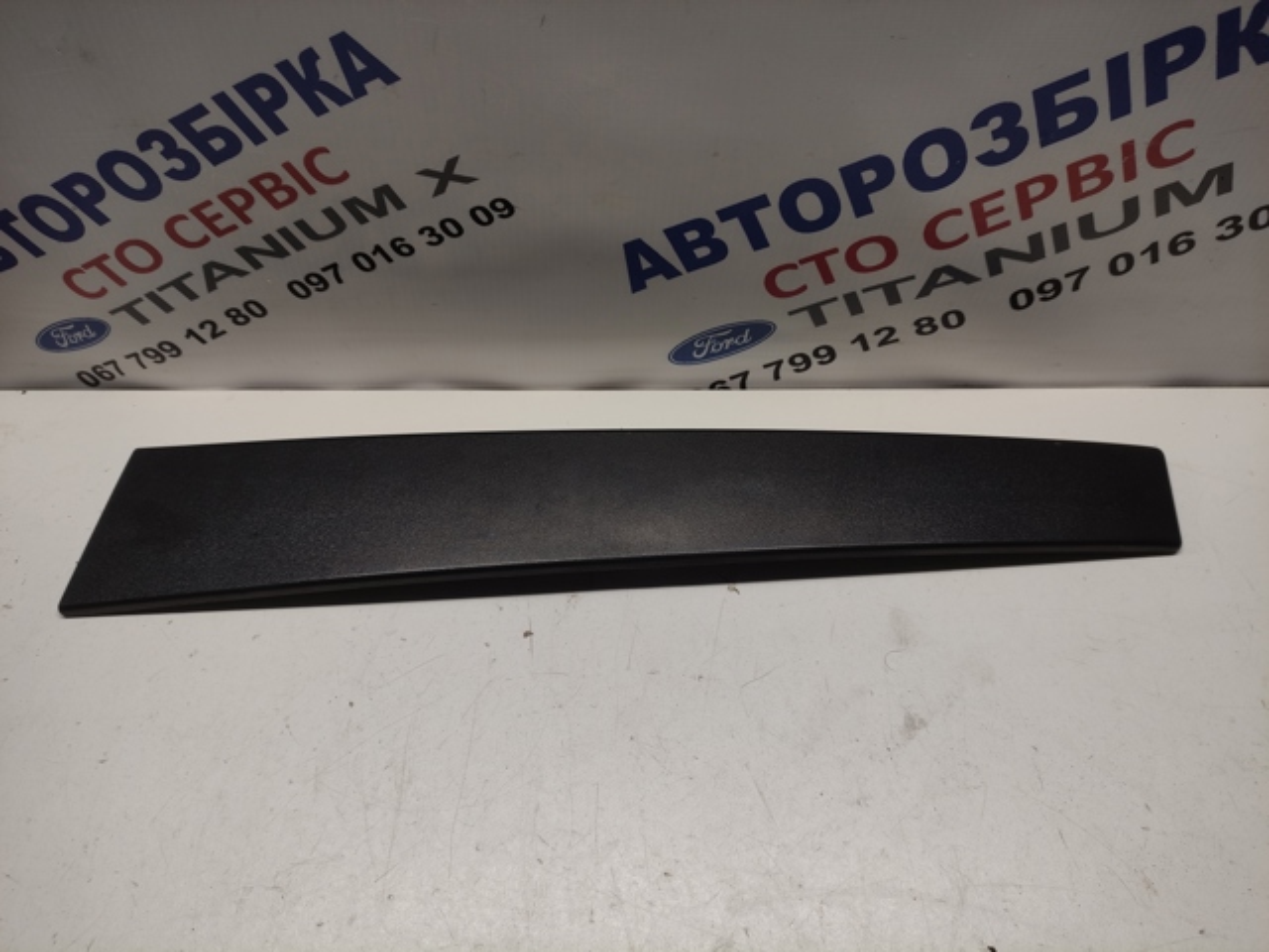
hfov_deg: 69.4
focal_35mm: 25
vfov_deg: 54.9
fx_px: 916
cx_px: 634
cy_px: 476
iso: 100
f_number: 1.89
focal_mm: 5.43
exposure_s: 1/100
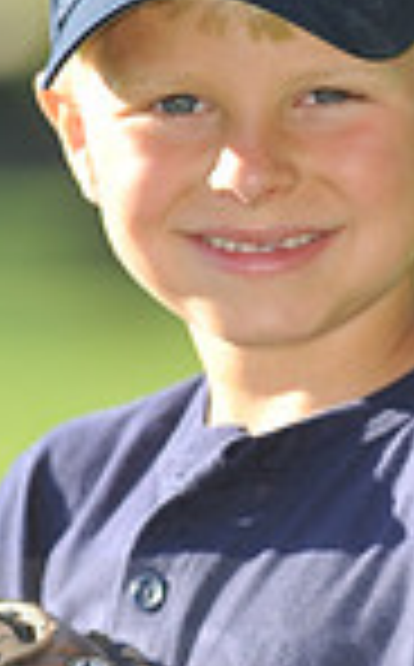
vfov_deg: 2.6
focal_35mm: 800
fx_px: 14499
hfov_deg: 1.6
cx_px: 315
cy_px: 621
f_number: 4
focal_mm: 200
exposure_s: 1/640
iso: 200
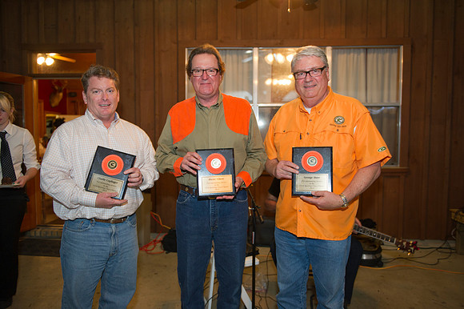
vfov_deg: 42.3
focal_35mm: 31
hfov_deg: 60.3
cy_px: 154
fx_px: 399
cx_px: 232
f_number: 2.8
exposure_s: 1/60
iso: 800
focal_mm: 31
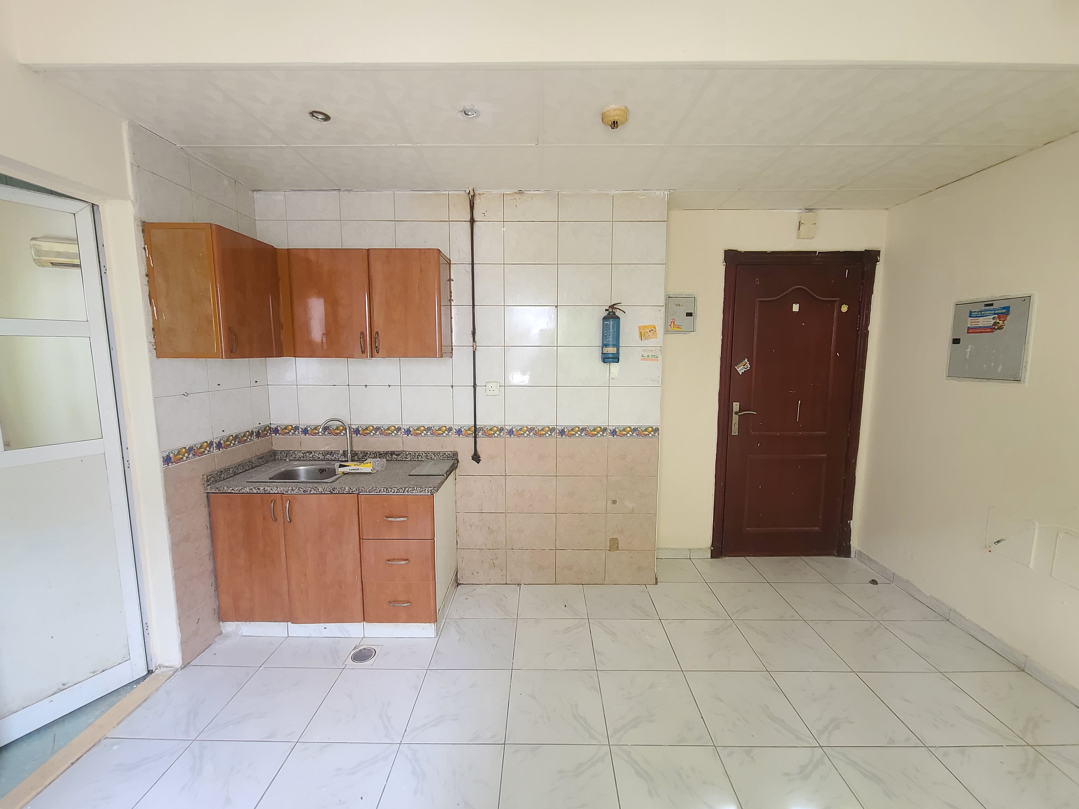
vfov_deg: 89.9
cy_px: 404
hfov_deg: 106.2
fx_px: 405
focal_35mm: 13
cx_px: 540
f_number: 2.2
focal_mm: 2.2
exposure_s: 1/40
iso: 400
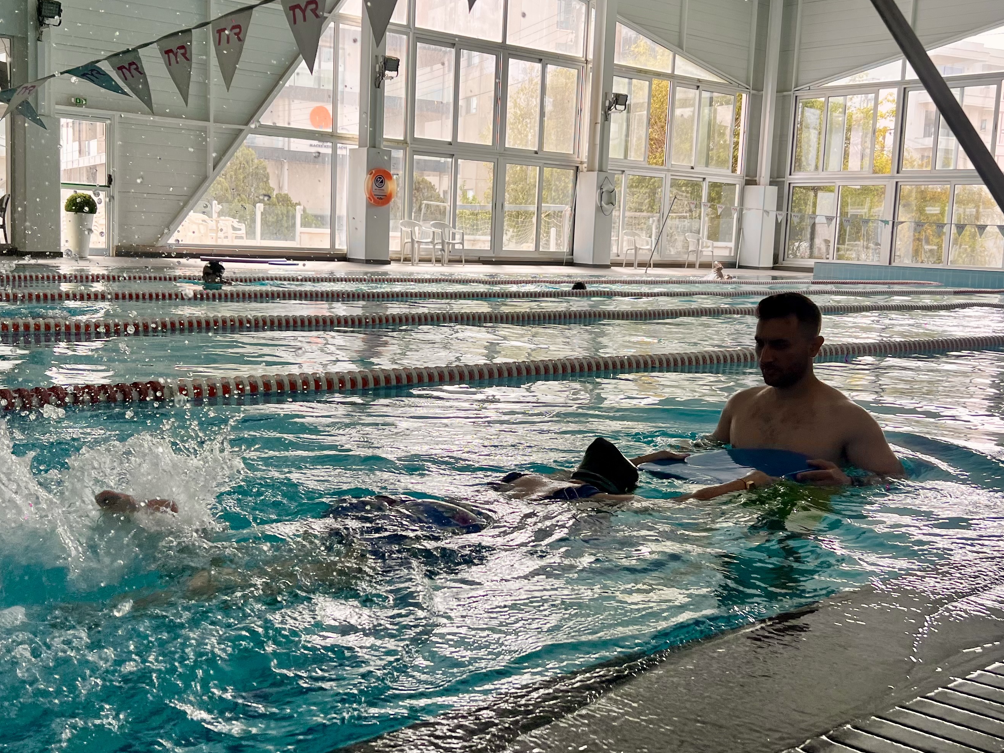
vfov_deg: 36.0
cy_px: 380
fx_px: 1160
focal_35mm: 40
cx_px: 459
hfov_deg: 46.7
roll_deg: -2.6
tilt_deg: -6.6
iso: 50
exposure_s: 1/302
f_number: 1.5
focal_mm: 5.7
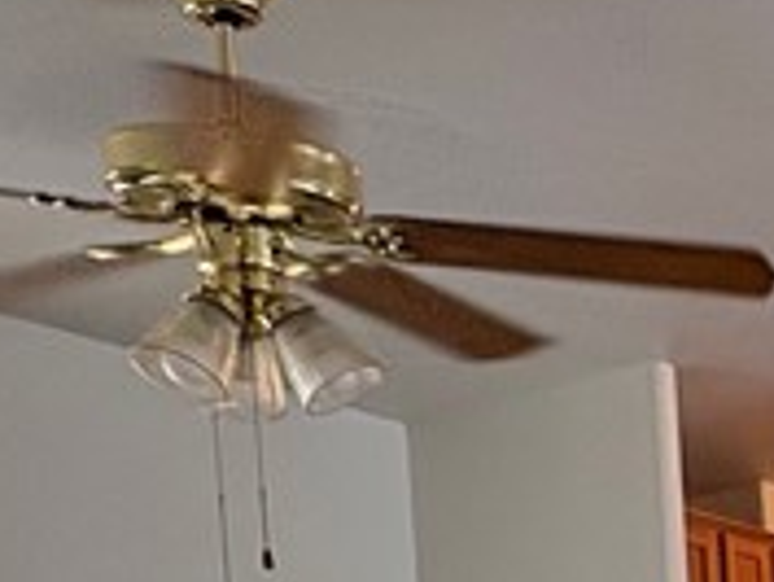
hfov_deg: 19.7
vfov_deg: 16.4
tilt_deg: -5.0
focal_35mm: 81
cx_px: 1277
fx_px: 1812
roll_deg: +1.7
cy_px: 915
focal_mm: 2.22
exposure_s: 1/60
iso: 160
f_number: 2.2
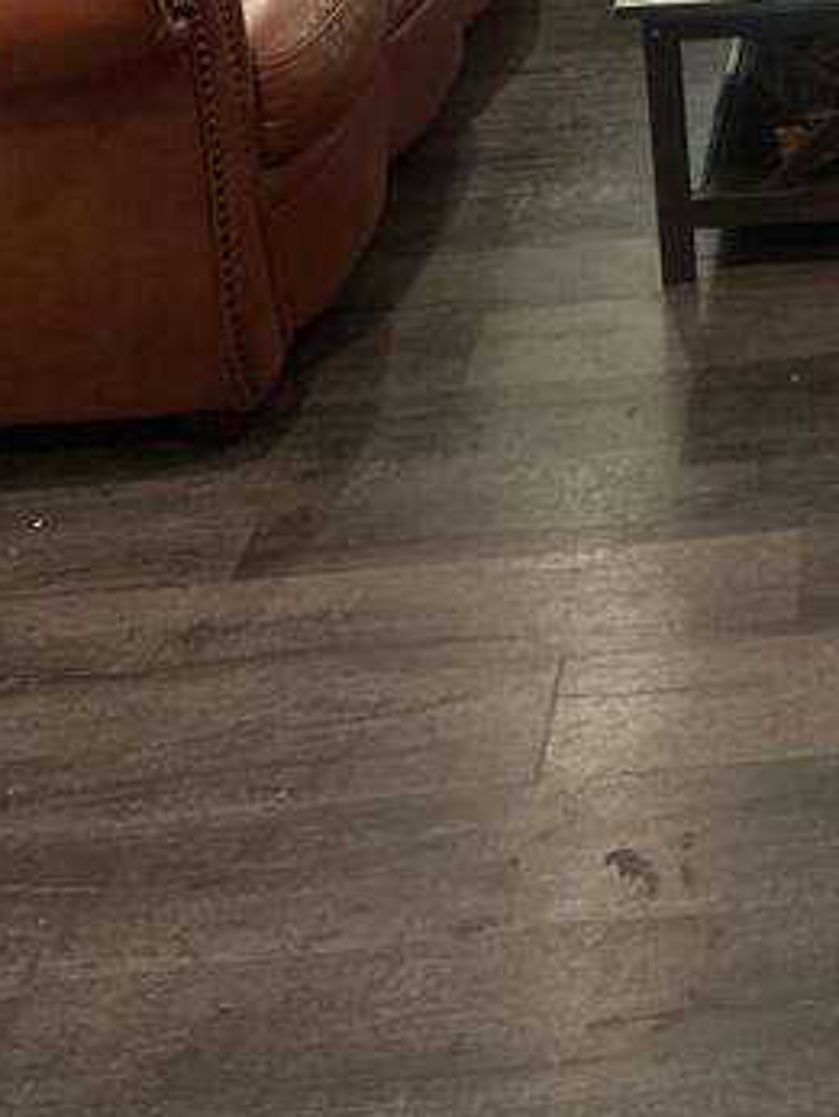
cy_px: -265
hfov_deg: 19.0
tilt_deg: -12.6
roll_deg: +1.7
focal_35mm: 71
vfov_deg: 24.5
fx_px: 2292
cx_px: 1123
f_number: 1.78
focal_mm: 6.86
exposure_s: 1/60
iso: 250
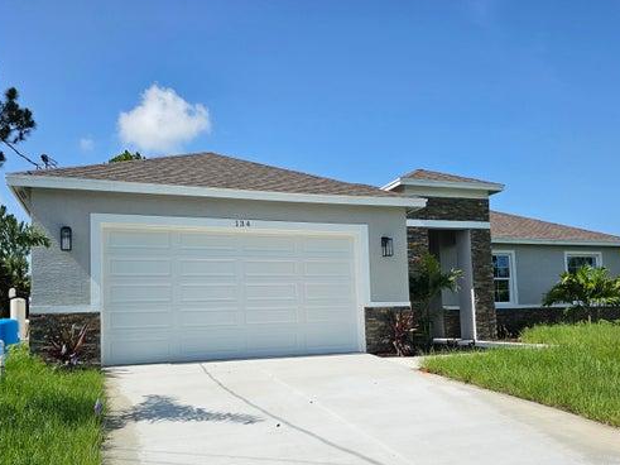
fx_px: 537
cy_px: 283
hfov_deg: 60.0
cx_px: 308
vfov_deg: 46.5
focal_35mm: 30
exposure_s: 1/1597
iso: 10
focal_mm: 6.3
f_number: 1.7
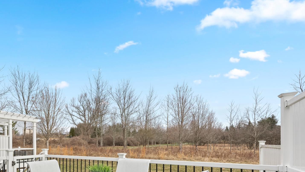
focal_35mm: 21
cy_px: 143
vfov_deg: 49.7
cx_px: 92
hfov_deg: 79.9
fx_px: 170
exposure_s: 1/250
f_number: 8
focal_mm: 14
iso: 320
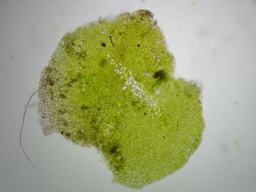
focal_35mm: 41
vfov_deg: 35.2
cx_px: 130
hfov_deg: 45.7
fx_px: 303
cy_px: 96
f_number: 2.8
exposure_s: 1/50
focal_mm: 7.34
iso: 200
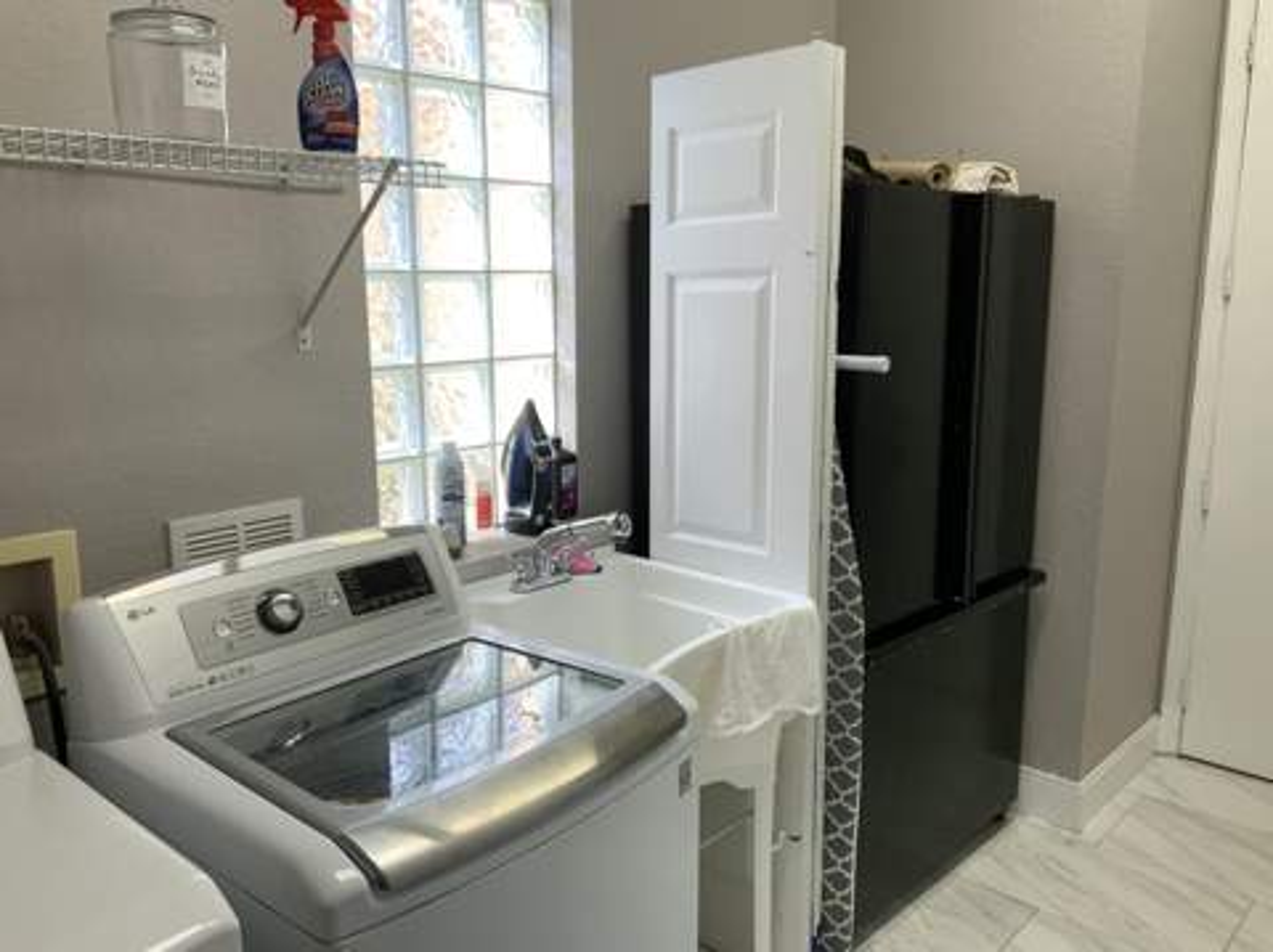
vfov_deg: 48.2
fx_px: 1065
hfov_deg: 61.7
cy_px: 476
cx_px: 636
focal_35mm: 29
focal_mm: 3
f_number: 1.8
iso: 25
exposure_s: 1/120
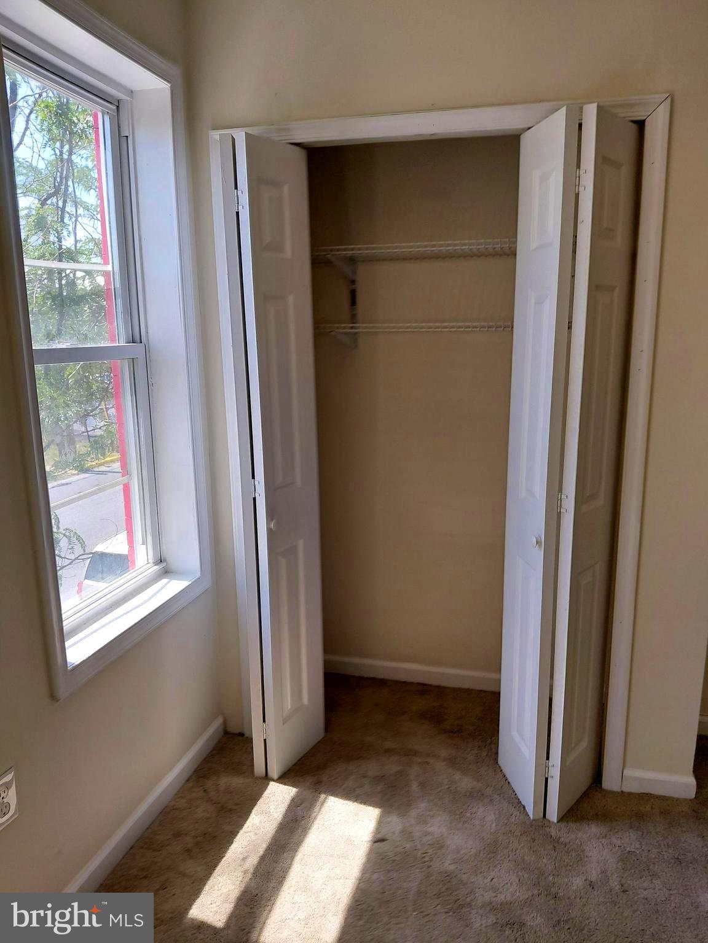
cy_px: 472
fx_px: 682
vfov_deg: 69.4
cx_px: 354
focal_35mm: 25
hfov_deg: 54.9
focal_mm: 4.69
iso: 50
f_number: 1.8
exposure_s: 1/370
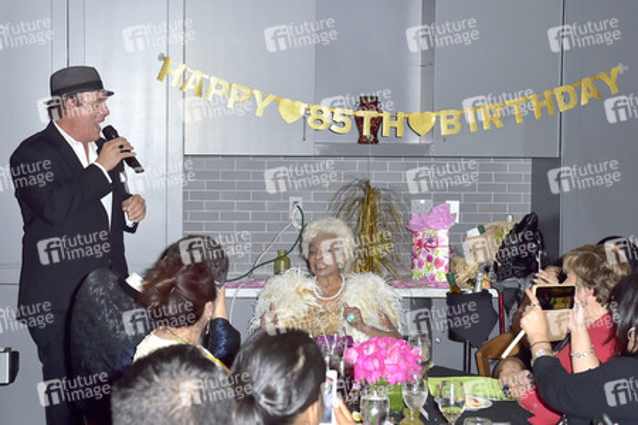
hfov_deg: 32.4
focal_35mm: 62
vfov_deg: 21.9
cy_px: 212
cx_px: 319
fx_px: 1099
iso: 400
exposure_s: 1/250
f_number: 6.3
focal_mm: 62
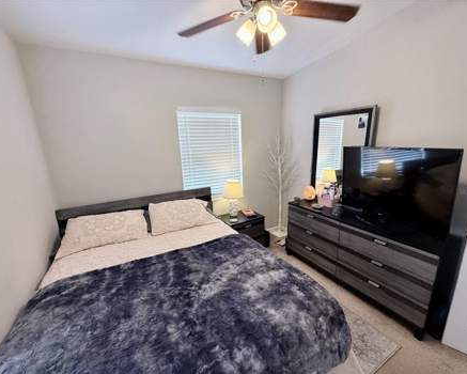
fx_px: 207
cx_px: 233
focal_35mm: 15
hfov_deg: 96.8
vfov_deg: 84.1
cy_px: 191
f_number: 2.2
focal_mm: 2.22
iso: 320
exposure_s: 1/120
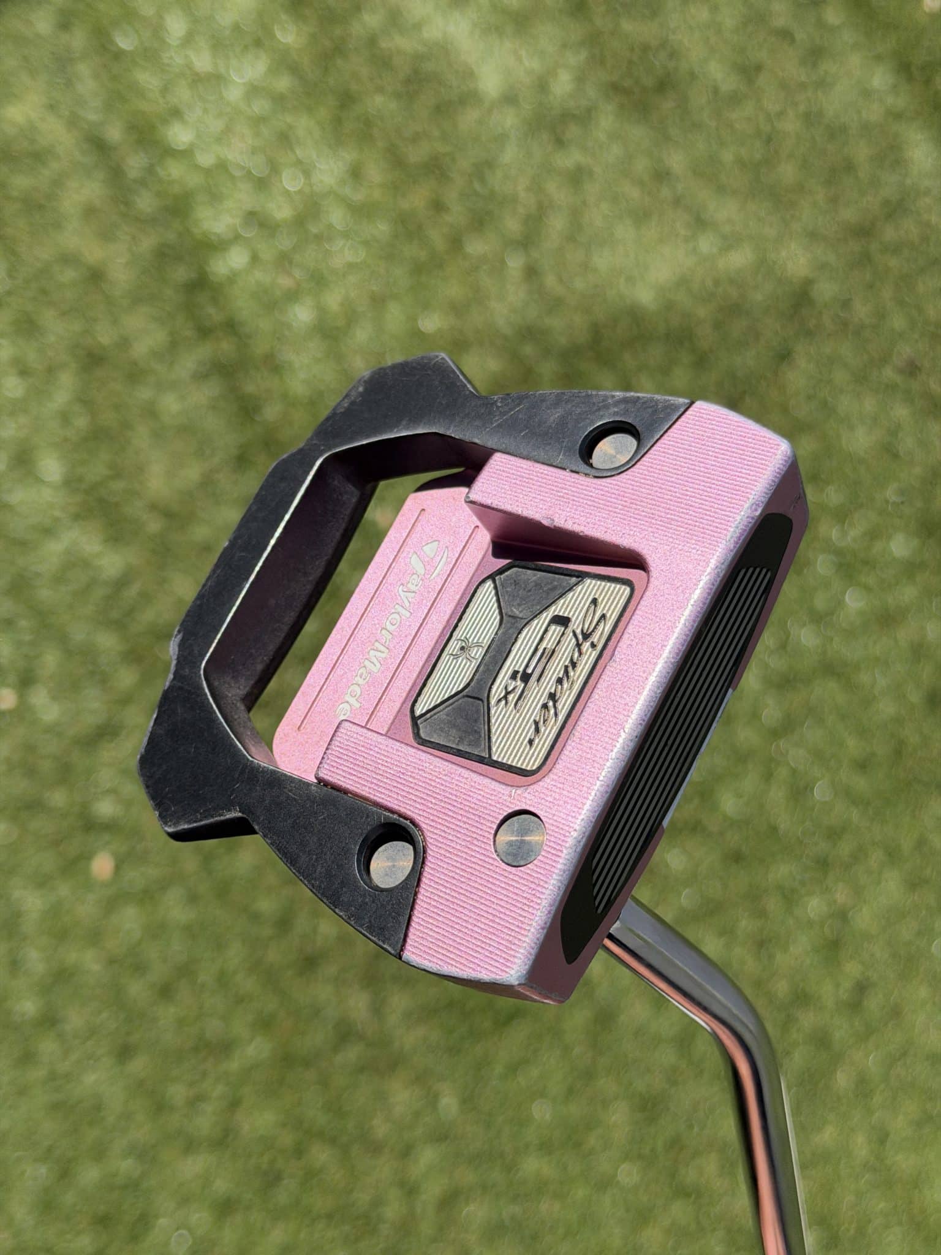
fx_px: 1740
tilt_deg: -76.2
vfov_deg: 39.7
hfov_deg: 30.3
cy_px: 628
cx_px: 470
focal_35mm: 48
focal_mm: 6.76
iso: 80
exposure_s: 1/7874
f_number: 1.78
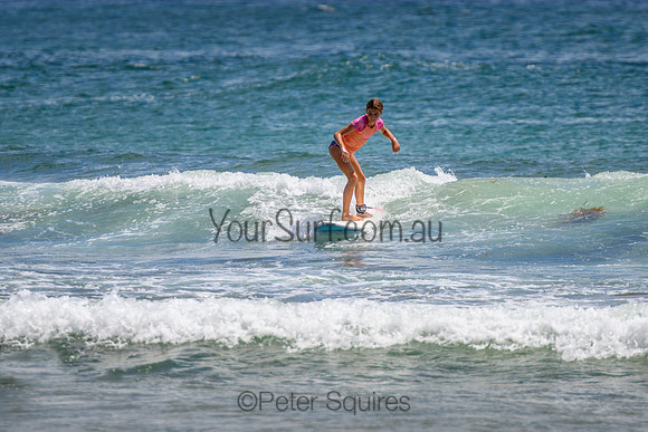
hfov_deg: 3.7
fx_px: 9900
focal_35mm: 550
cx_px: 351
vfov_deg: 2.5
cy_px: 199
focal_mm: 400
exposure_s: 1/2000
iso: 200
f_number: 5.6
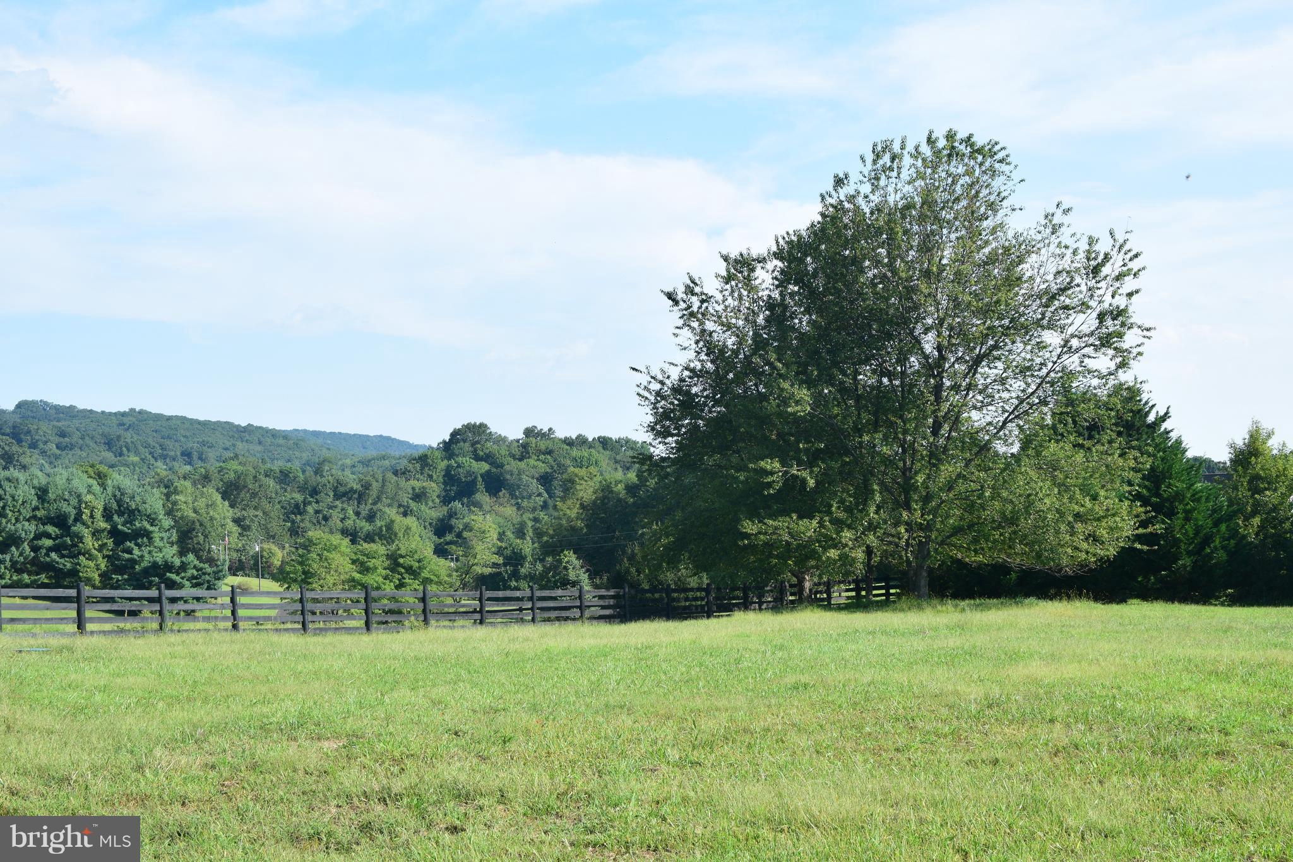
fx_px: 1885
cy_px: 431
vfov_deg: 25.7
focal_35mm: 52
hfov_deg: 37.9
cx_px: 646
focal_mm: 35
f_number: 11
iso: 400
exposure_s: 1/400
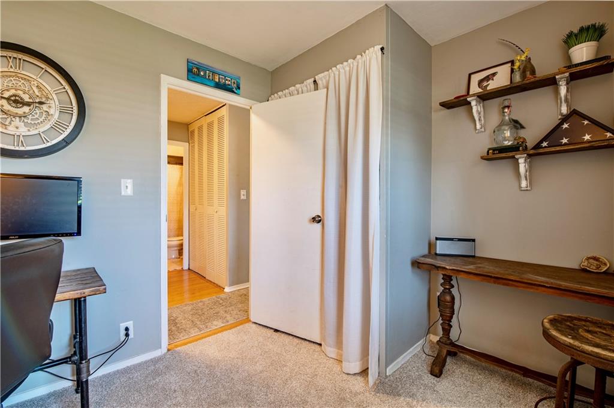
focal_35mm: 15
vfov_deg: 77.2
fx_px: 256
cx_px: 307
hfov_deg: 100.4
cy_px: 204
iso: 500
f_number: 11
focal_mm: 15
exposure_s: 1/15
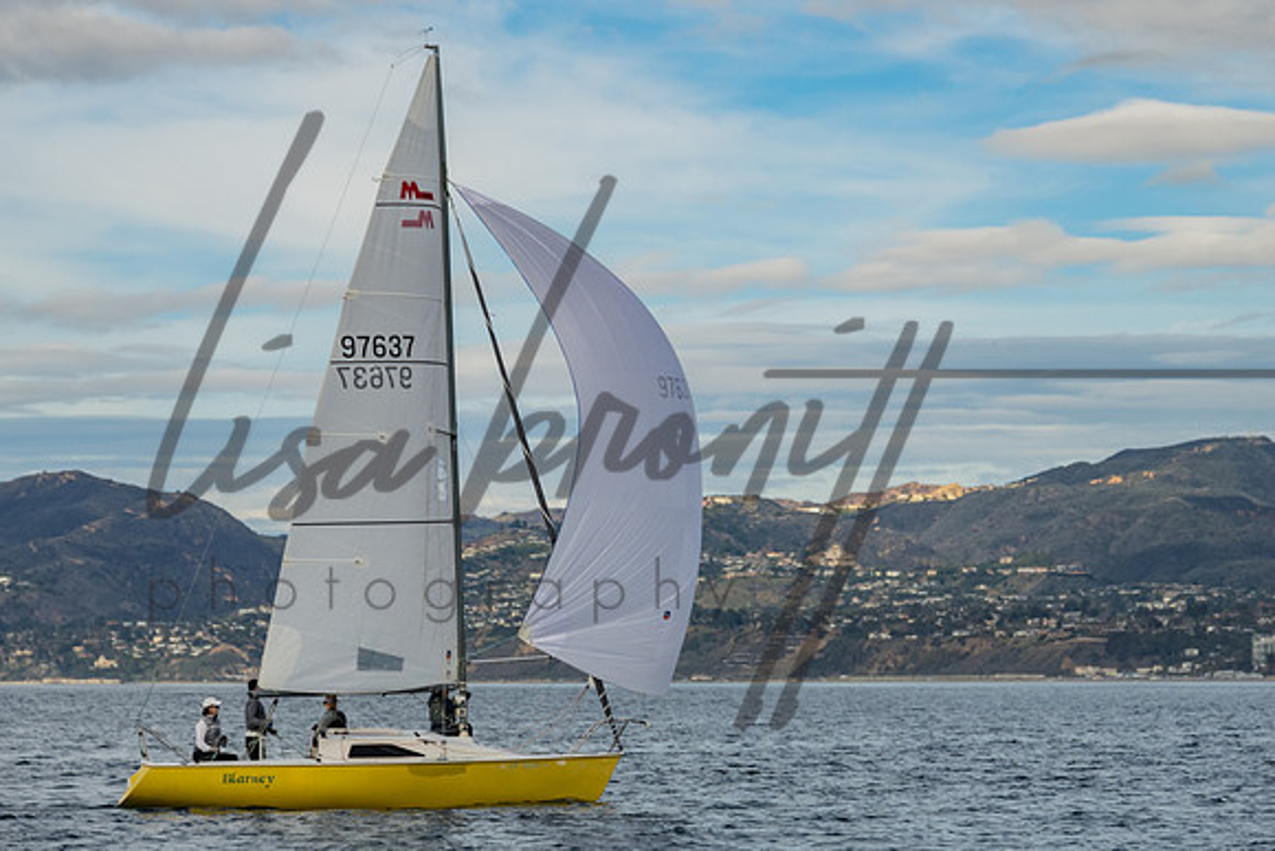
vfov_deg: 8.8
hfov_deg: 13.1
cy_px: 378
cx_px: 641
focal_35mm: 156
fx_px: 5535
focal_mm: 125
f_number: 6.3
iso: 100
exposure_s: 1/640
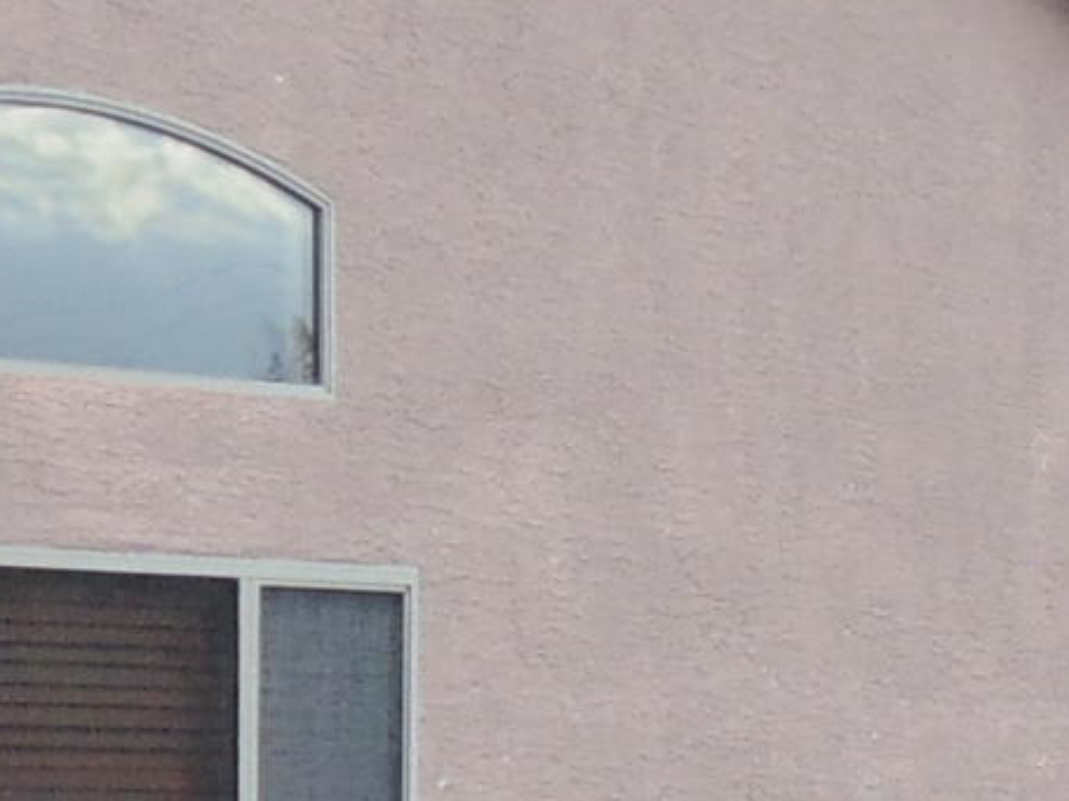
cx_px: 2
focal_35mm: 178
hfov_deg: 11.0
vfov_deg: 8.0
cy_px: 1567
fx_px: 5495
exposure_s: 1/125
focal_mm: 4.8
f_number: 3.2
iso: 80
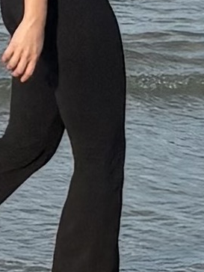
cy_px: -101
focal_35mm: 90
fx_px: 707
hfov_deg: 16.4
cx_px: 92
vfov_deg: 19.7
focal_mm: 5.96
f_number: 1.6
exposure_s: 1/2639
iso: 50
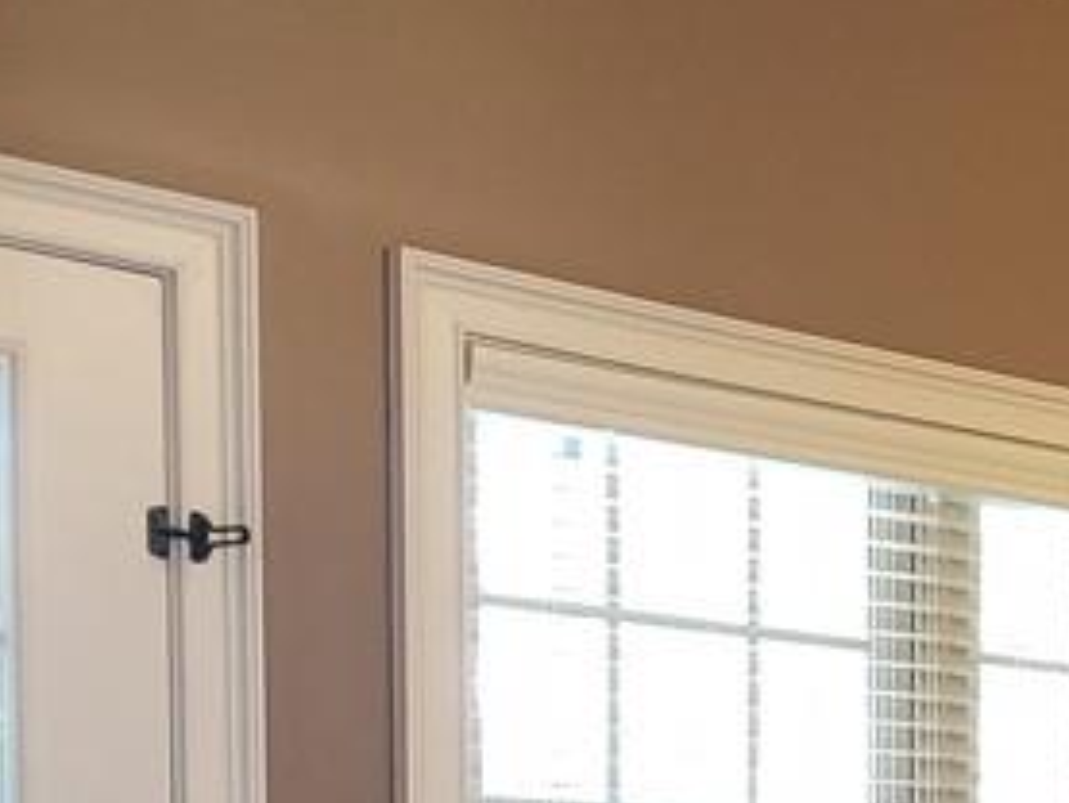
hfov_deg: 16.8
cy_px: 1336
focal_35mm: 96
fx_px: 2966
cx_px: 1941
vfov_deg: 14.1
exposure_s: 1/60
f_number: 2.4
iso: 640
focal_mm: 4.3
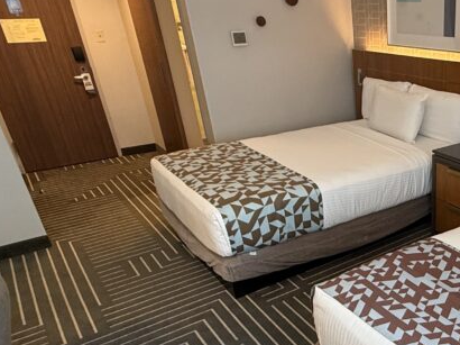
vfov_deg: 40.1
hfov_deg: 46.8
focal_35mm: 35
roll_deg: -0.4
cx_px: 424
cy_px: 236
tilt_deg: -27.2
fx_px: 465
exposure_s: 1/60
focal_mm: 2.22
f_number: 2.2
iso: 250
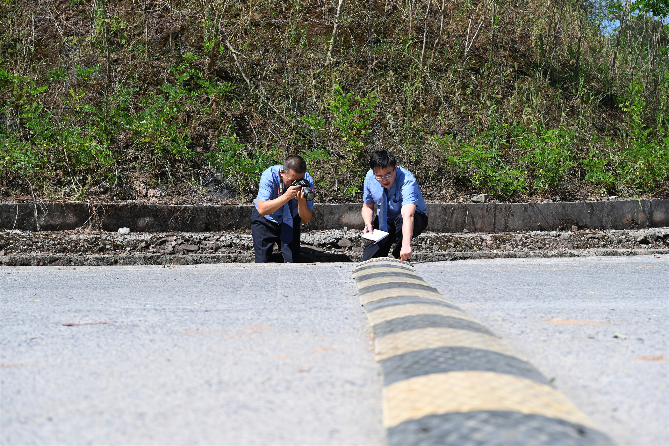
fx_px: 1189
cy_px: 223
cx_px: 334
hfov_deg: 31.4
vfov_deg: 21.2
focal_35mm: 64
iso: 250
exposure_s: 1/1600
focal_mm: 64
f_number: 4.5
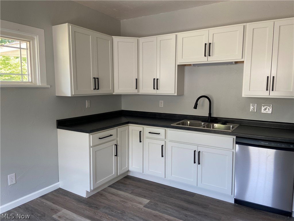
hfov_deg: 67.3
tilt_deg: -4.6
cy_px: 110
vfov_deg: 53.1
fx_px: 221
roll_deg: -0.6
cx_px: 147
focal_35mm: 26
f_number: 1.8
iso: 125
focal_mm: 4.25
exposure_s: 1/121
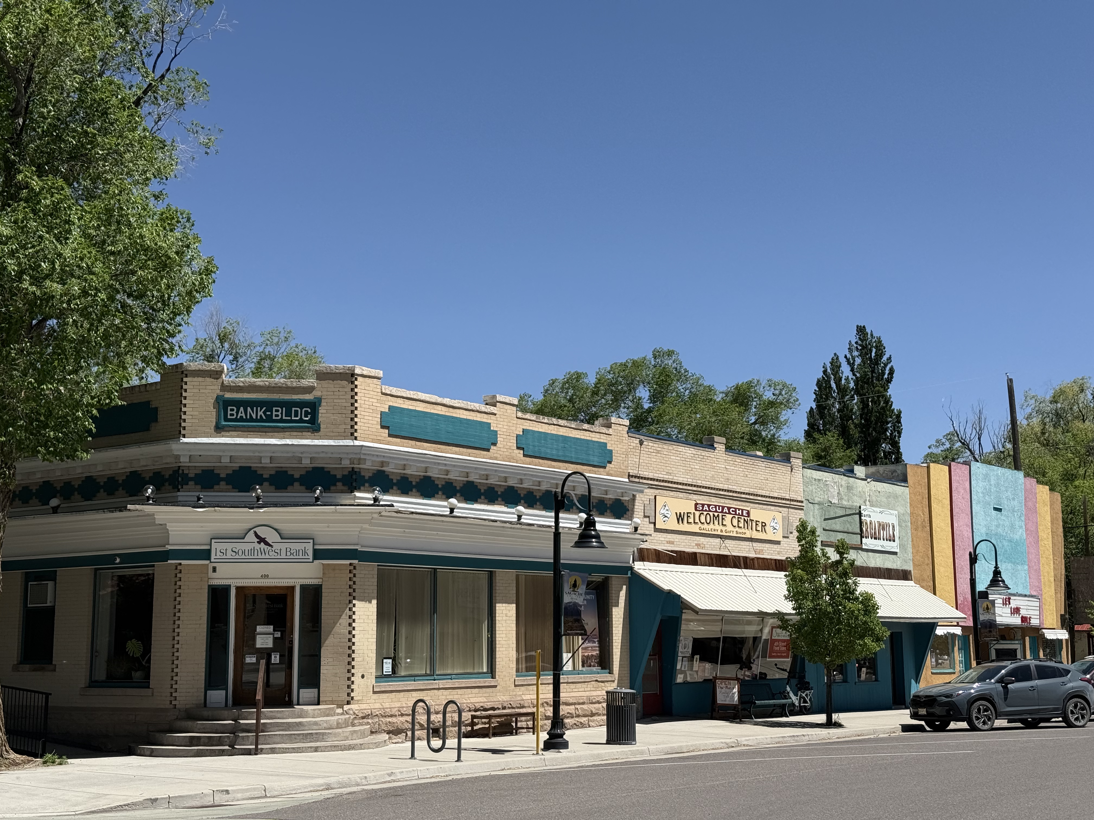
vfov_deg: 30.3
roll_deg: +0.1
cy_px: 410
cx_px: 547
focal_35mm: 48
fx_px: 1517
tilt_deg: +8.8
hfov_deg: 39.7
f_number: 1.78
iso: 80
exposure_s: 1/7874
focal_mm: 6.76
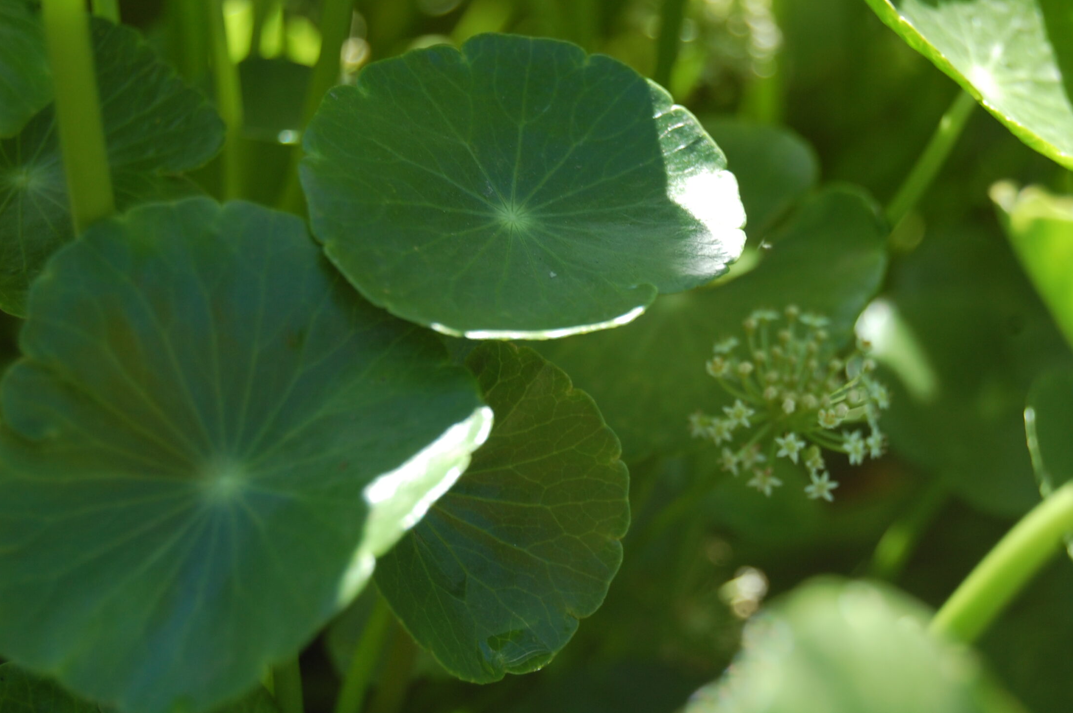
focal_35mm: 97
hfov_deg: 21.1
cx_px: 622
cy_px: 298
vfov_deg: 14.1
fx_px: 2876
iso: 200
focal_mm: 55
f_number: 6.3
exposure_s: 1/160
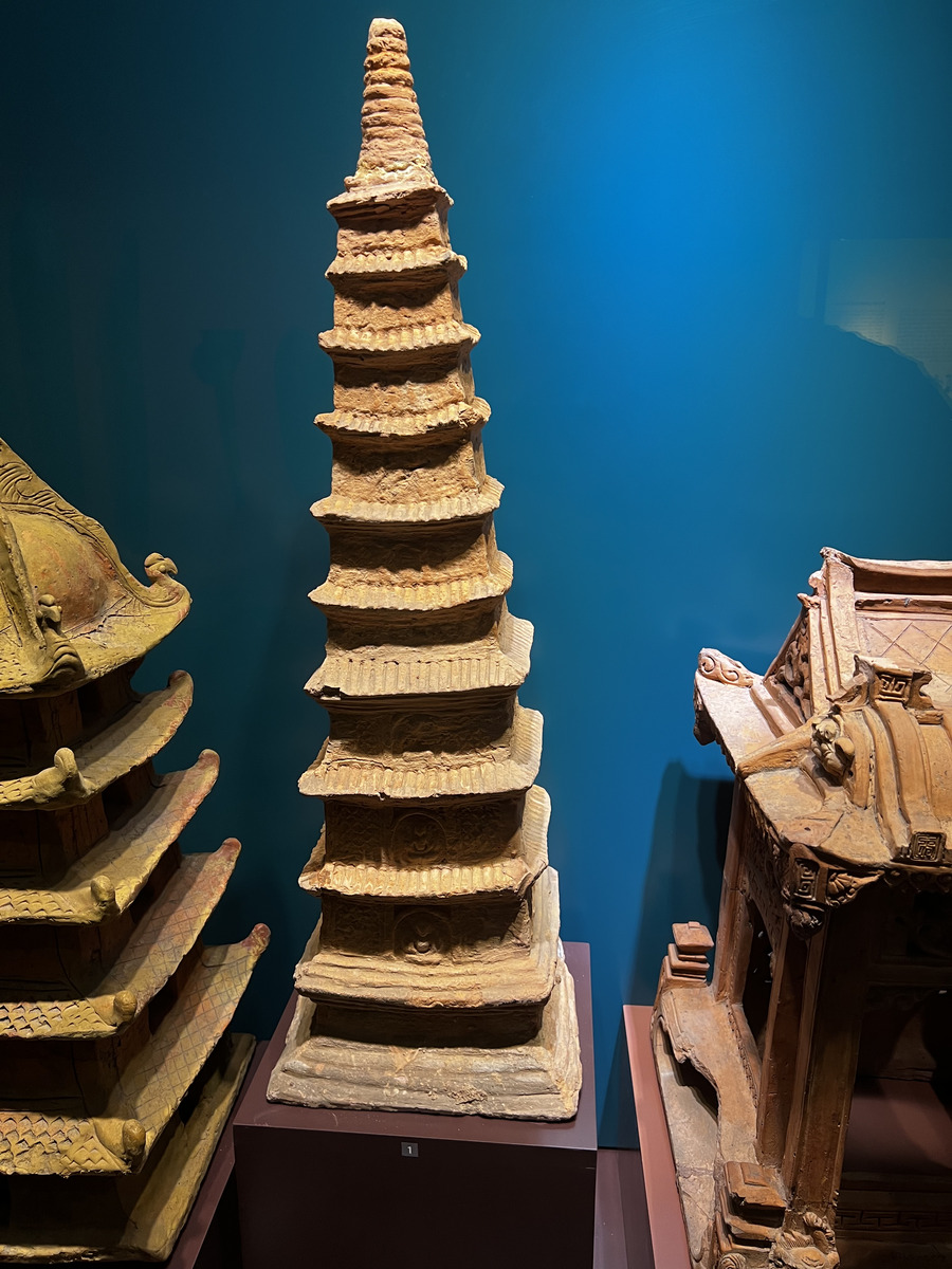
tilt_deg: -14.0
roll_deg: +0.4
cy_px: 634
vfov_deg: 67.3
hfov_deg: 53.1
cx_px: 476
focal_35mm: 26
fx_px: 953
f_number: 1.5
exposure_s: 1/50
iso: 80
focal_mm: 5.7
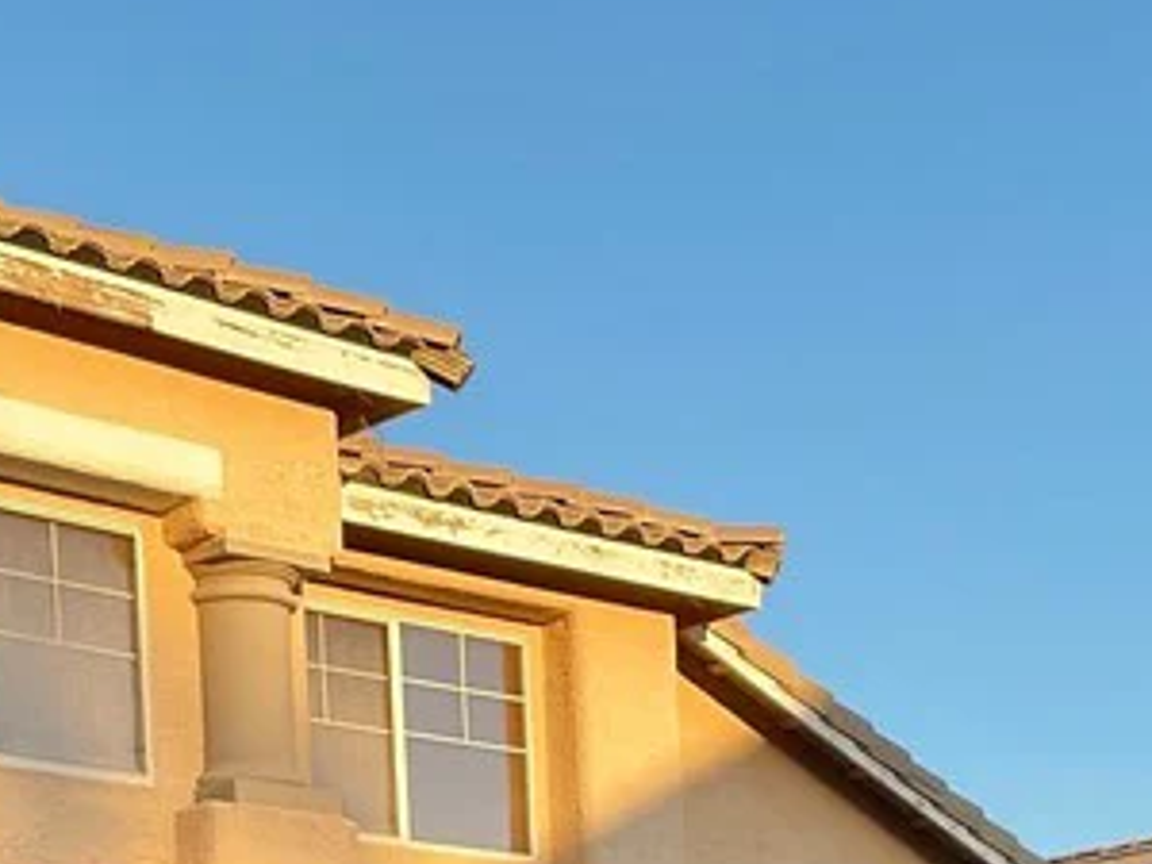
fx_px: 3295
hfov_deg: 19.8
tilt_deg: +1.7
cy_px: 1382
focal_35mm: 99
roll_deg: +2.5
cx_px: 618
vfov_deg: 13.8
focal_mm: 3
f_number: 1.8
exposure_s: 1/327
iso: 16
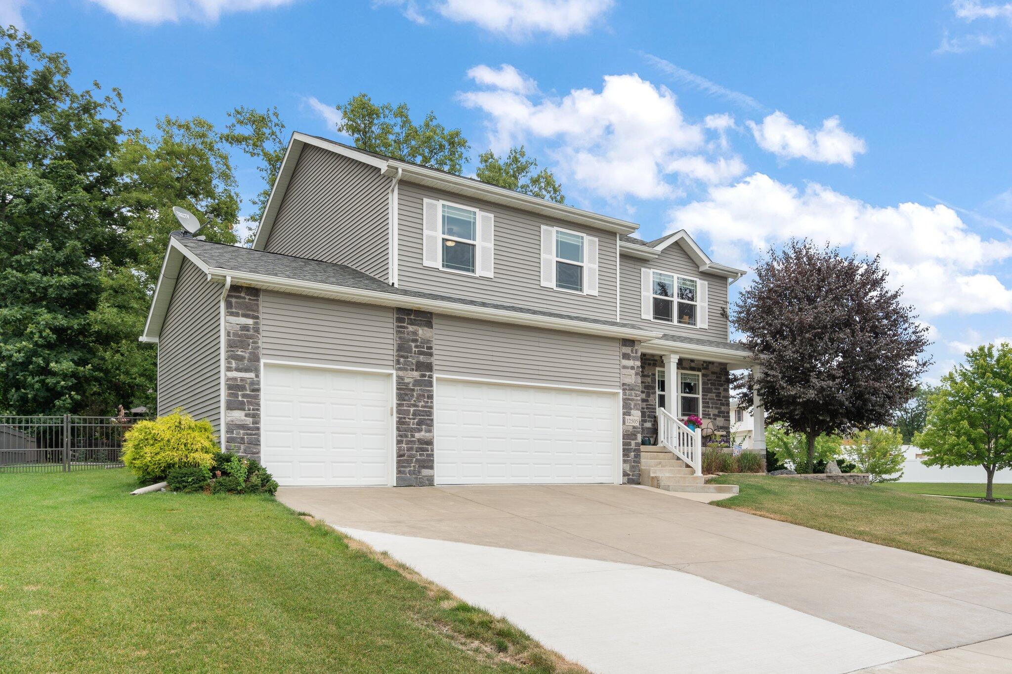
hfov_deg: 73.7
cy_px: 337
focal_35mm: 24
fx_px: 675
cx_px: 506
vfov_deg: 53.1
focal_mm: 24
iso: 250
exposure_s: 1/60
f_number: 9
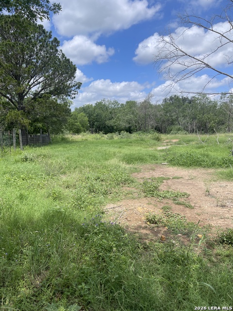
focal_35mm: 25
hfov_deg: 54.9
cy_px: 156
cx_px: 116
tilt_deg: -7.4
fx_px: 224
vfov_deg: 69.4
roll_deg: +0.8
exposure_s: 1/3559
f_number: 1.6
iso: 32
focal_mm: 5.1
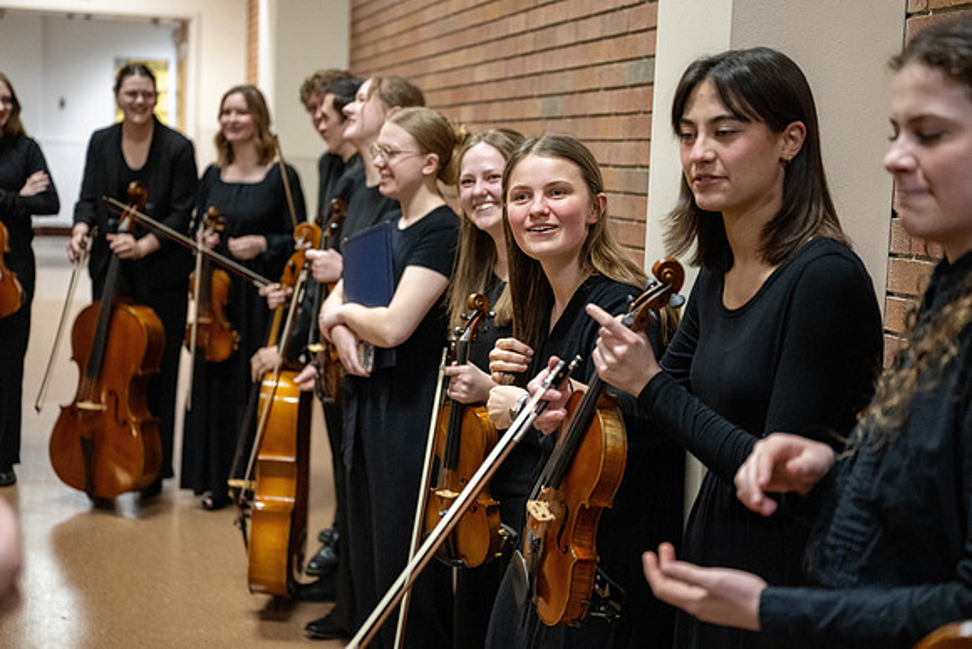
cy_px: 324
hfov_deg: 36.2
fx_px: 1485
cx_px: 486
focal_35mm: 55
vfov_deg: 24.6
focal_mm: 55
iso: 6400
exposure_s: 1/250
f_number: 2.8
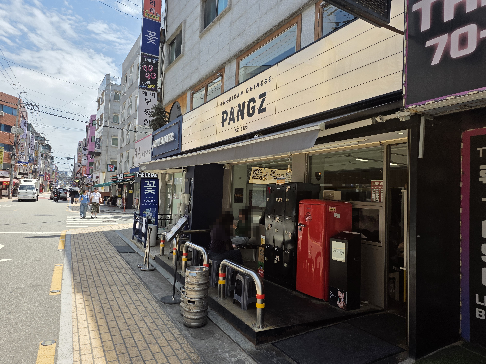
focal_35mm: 23
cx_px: 243
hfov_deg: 73.9
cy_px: 182
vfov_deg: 58.9
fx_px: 323
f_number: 1.7
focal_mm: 6.3
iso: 80
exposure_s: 1/4057
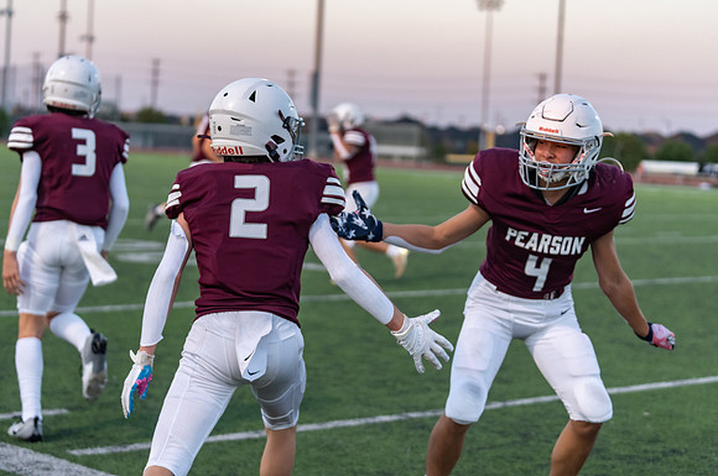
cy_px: 192
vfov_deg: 16.3
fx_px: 1660
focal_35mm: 83
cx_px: 334
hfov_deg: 24.4
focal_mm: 70
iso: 1000
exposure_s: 1/1250
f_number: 2.8
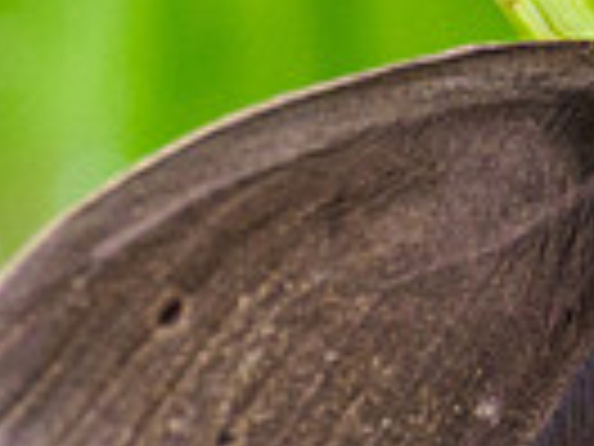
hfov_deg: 0.5
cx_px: 758
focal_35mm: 4397
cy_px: -28
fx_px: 75451
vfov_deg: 0.3
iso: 1250
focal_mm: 300
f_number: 4
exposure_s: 1/640
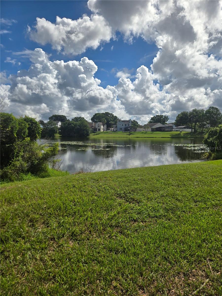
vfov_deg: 73.9
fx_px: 197
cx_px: 111
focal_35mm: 23
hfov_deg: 58.9
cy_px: 148
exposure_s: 1/3861
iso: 25
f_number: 1.8
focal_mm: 5.4
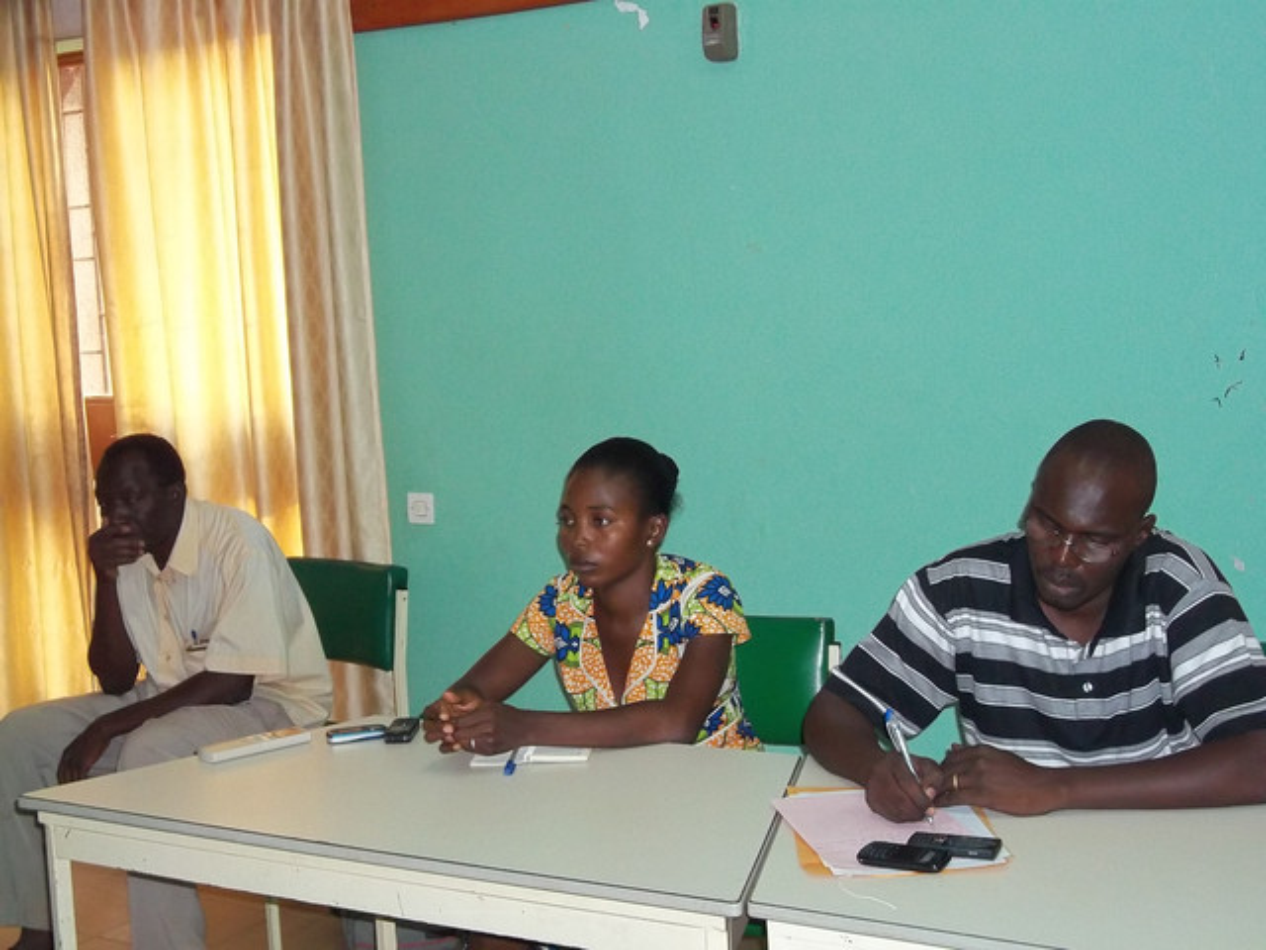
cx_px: 633
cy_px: 475
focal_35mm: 50
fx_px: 1829
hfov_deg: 38.2
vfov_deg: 29.1
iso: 320
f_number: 3.6
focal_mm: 8.8
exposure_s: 1/40
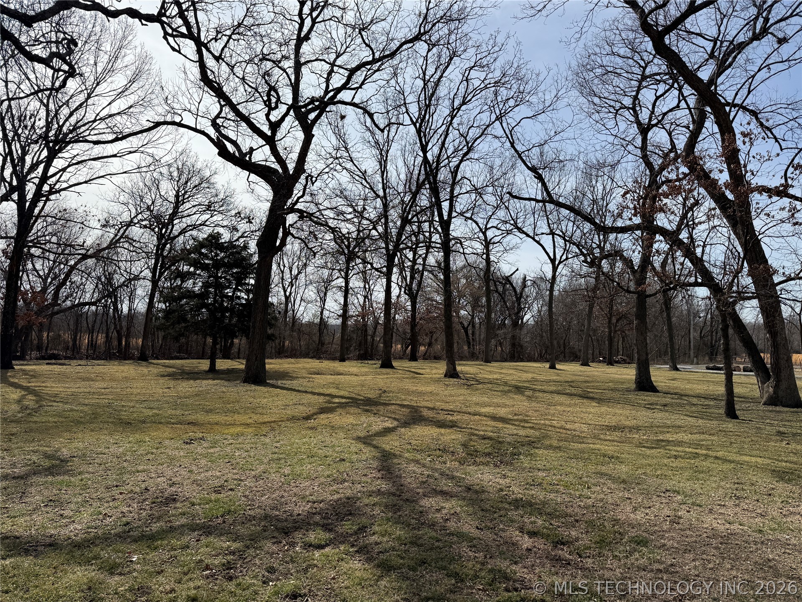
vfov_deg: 56.8
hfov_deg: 71.6
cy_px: 301
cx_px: 401
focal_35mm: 24
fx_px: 556
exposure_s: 1/7353
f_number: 1.78
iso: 80
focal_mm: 6.76
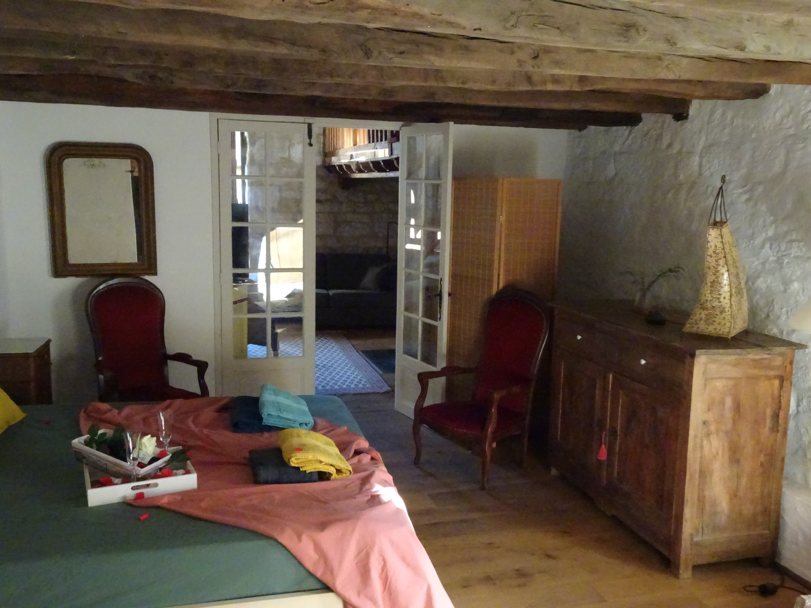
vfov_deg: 45.4
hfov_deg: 58.4
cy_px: 304
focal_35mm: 31
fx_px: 726
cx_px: 406
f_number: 4
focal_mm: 5.26
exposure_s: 1/200
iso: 3200
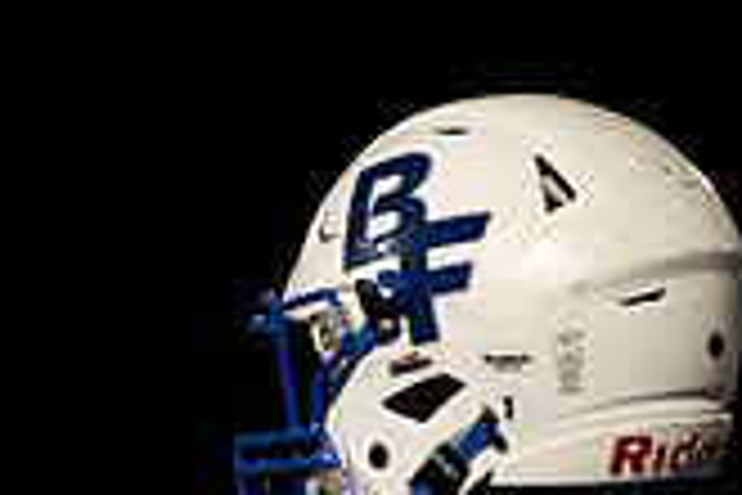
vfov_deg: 1.8
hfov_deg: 2.7
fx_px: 15663
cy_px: 682
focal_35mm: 760
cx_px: -103
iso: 2500
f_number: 2.8
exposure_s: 1/1000
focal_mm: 200
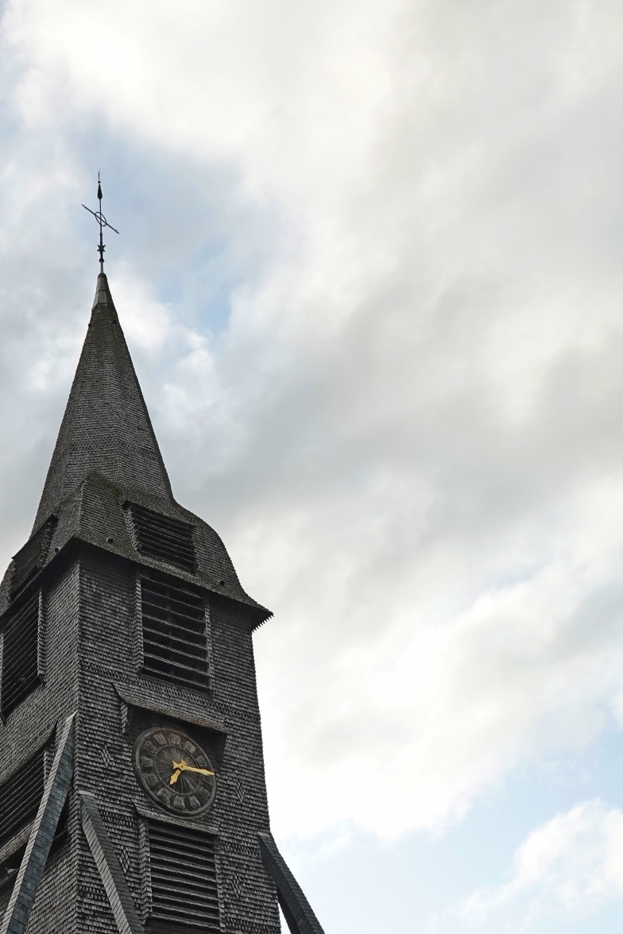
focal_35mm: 49
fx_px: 1272
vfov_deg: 39.8
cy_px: 627
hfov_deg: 27.4
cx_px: 213
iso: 200
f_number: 8
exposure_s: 1/100
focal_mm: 13.31
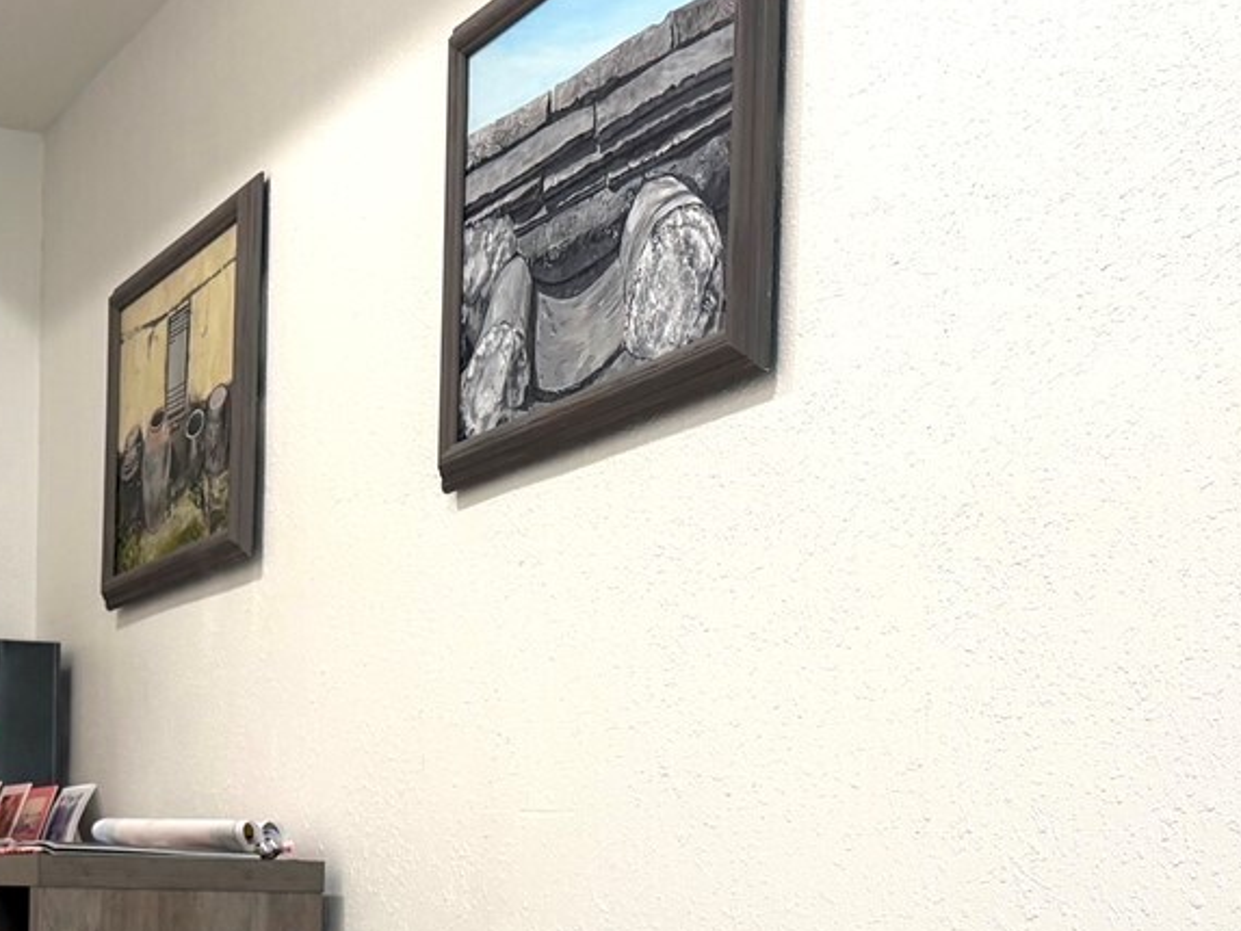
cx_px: 349
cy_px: 909
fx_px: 2402
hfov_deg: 28.6
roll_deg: -1.4
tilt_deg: -0.2
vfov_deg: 21.3
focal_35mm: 67
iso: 100
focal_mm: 6.76
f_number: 1.78
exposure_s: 1/60
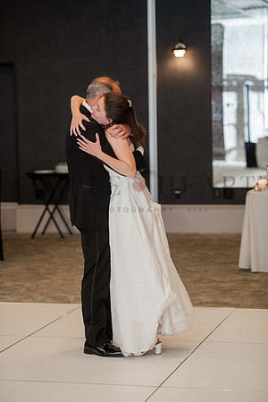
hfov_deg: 13.0
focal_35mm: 105
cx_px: 134
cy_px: 201
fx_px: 1172
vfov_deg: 19.5
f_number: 2.8
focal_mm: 105
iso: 640
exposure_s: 1/125
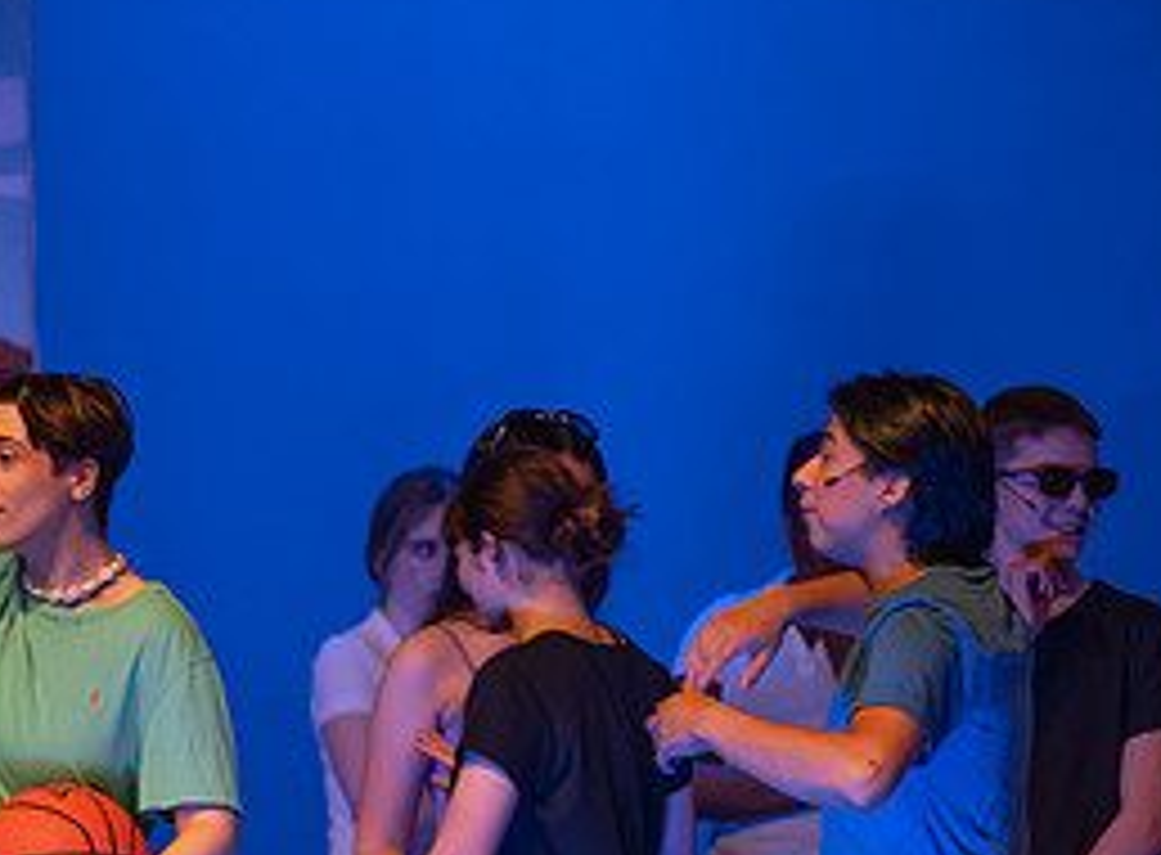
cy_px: 752
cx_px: -132
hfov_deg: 4.1
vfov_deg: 3.0
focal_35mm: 482
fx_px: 16061
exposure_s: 1/320
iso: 1250
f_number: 2.8
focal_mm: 200
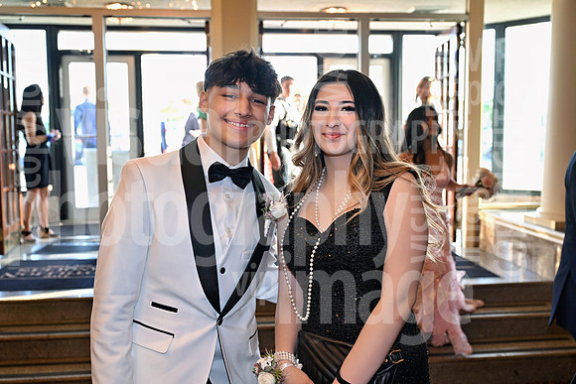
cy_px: 192
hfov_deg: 51.9
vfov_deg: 36.0
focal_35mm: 37
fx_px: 592
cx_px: 288
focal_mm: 37
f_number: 4
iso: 1400
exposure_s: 1/200
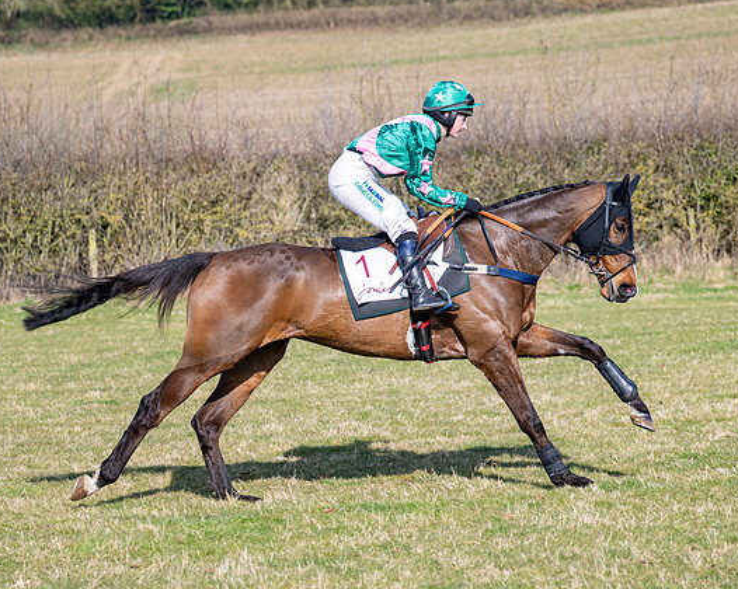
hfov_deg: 13.6
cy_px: 310
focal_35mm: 142
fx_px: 3099
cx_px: 341
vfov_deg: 10.9
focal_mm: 78
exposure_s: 1/2000
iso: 100
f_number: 2.8
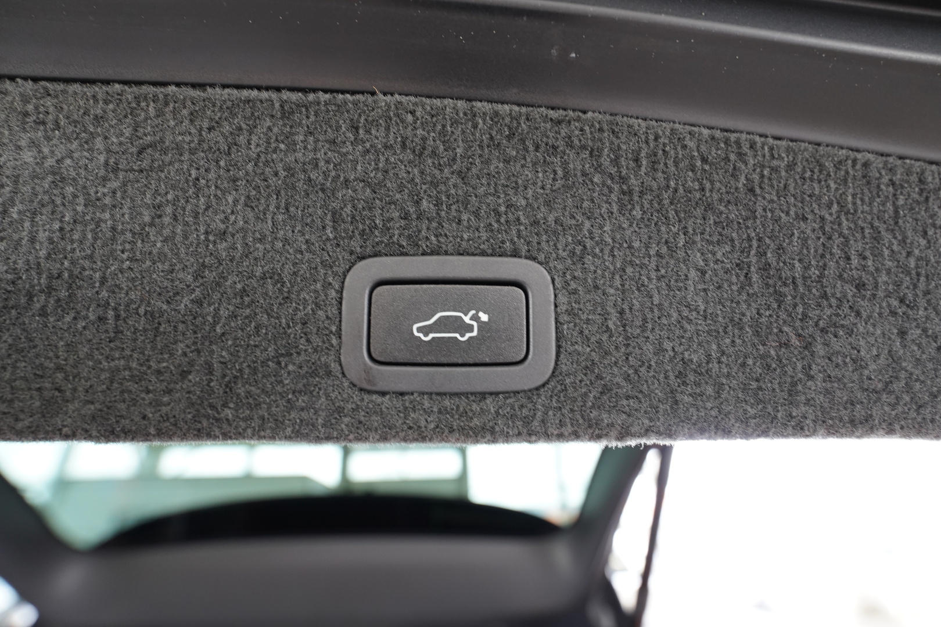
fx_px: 418
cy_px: 314
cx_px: 470
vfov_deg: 73.7
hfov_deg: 96.7
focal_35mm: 16
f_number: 4
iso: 1000
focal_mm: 16
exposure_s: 1/60
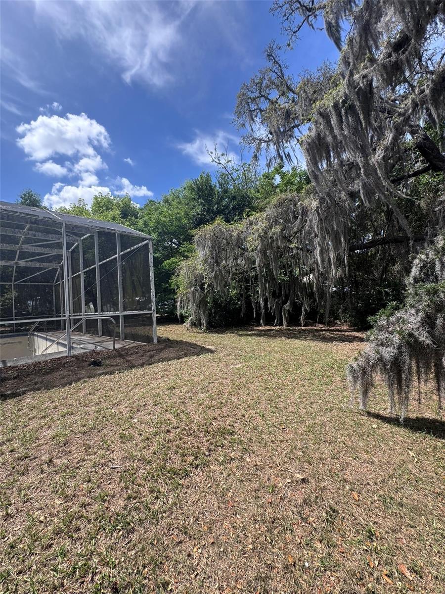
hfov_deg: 85.7
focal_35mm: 14
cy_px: 297
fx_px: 240
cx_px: 222
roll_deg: +0.9
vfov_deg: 102.1
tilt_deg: +3.0
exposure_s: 1/1006
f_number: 2.2
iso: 50
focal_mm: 2.22
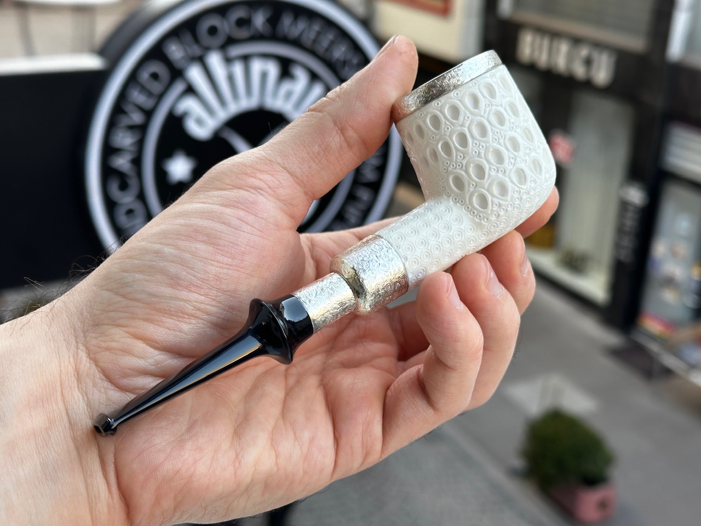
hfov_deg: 39.7
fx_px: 972
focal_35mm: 48
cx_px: 350
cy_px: 263
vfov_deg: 30.3
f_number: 1.78
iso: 50
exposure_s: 1/165
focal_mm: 6.86
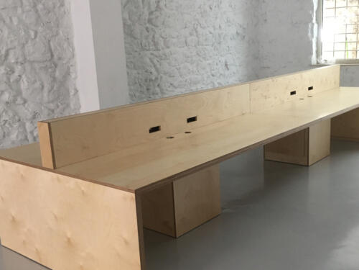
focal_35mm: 29
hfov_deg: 61.7
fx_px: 301
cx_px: 180
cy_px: 135
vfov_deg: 48.2
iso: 125
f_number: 2.2
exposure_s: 1/33
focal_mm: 4.15
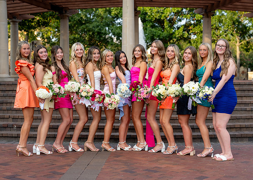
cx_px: 125
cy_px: 99
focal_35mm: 60
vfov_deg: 23.8
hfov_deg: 32.9
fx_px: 429
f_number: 2.5
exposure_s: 1/800
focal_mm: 50
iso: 200
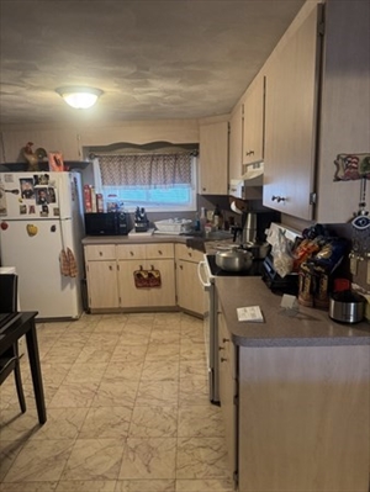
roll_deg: +1.1
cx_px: 185
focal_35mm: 24
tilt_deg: -12.6
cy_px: 246
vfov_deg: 71.5
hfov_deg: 56.9
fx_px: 341
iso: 320
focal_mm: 6.76
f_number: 1.78
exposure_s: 1/60
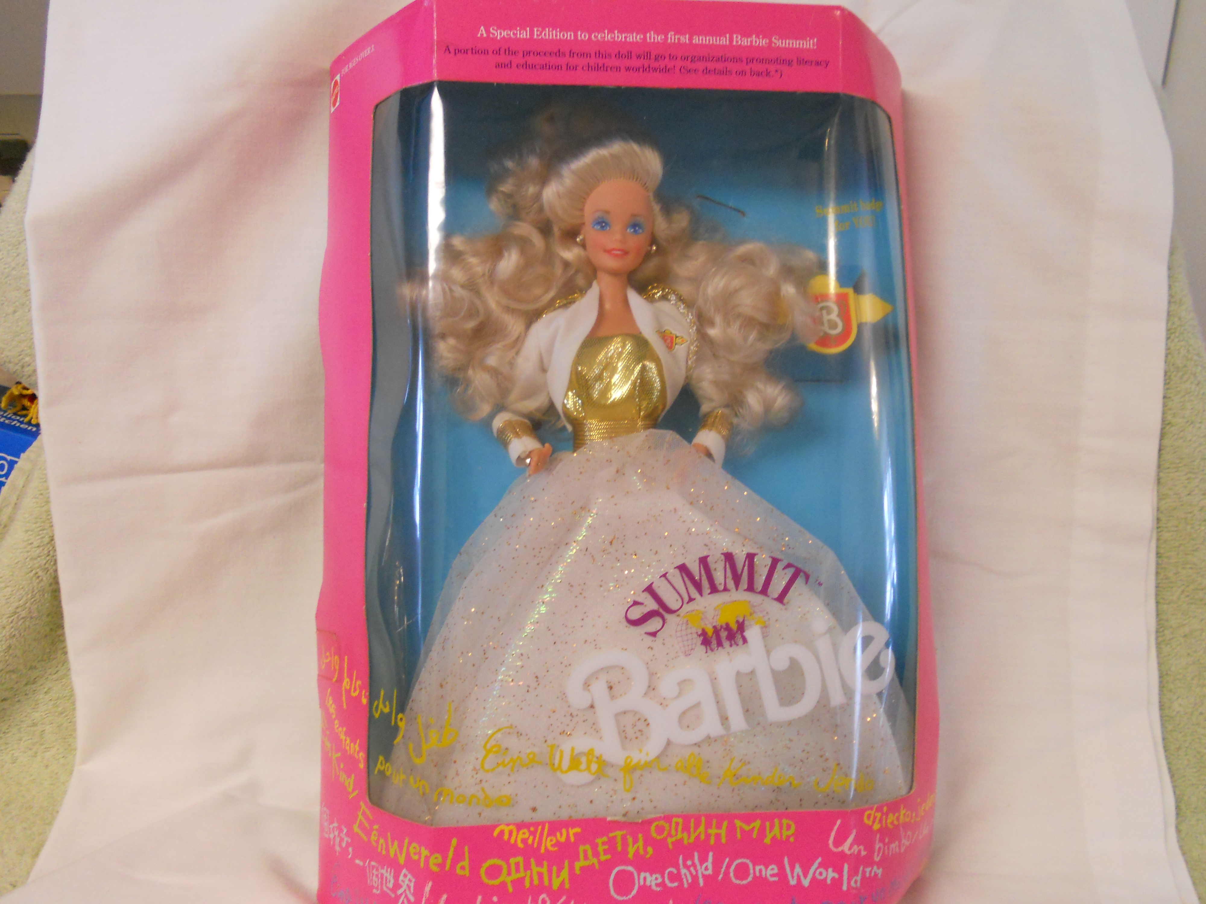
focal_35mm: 32
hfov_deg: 56.8
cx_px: 603
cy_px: 452
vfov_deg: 44.2
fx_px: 1115
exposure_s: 1/30
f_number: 3.5
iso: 320
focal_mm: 5.8
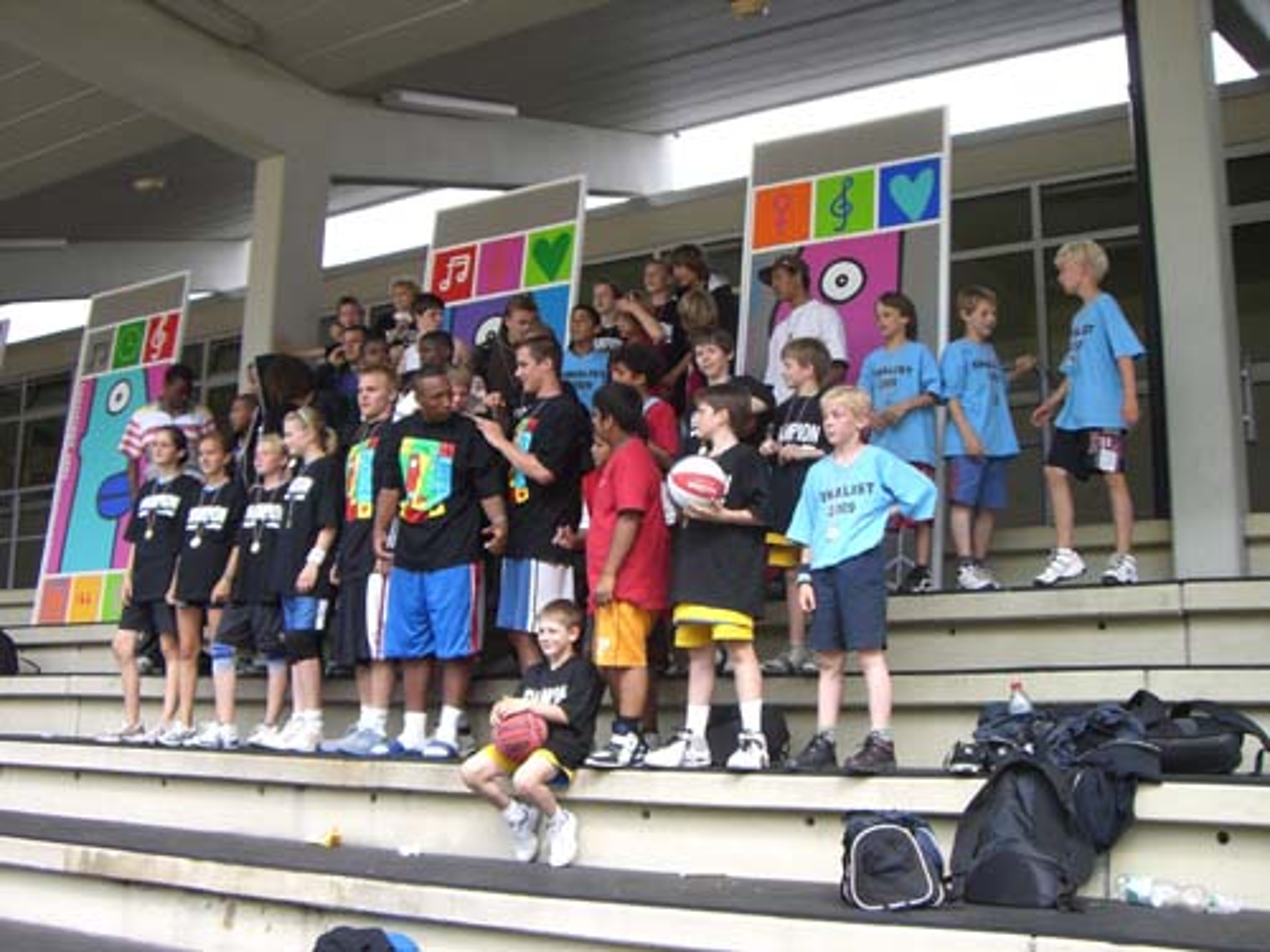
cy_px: 476
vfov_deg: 37.7
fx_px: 1394
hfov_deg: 49.0
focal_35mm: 38
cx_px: 635
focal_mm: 6.2
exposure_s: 1/200
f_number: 2.7
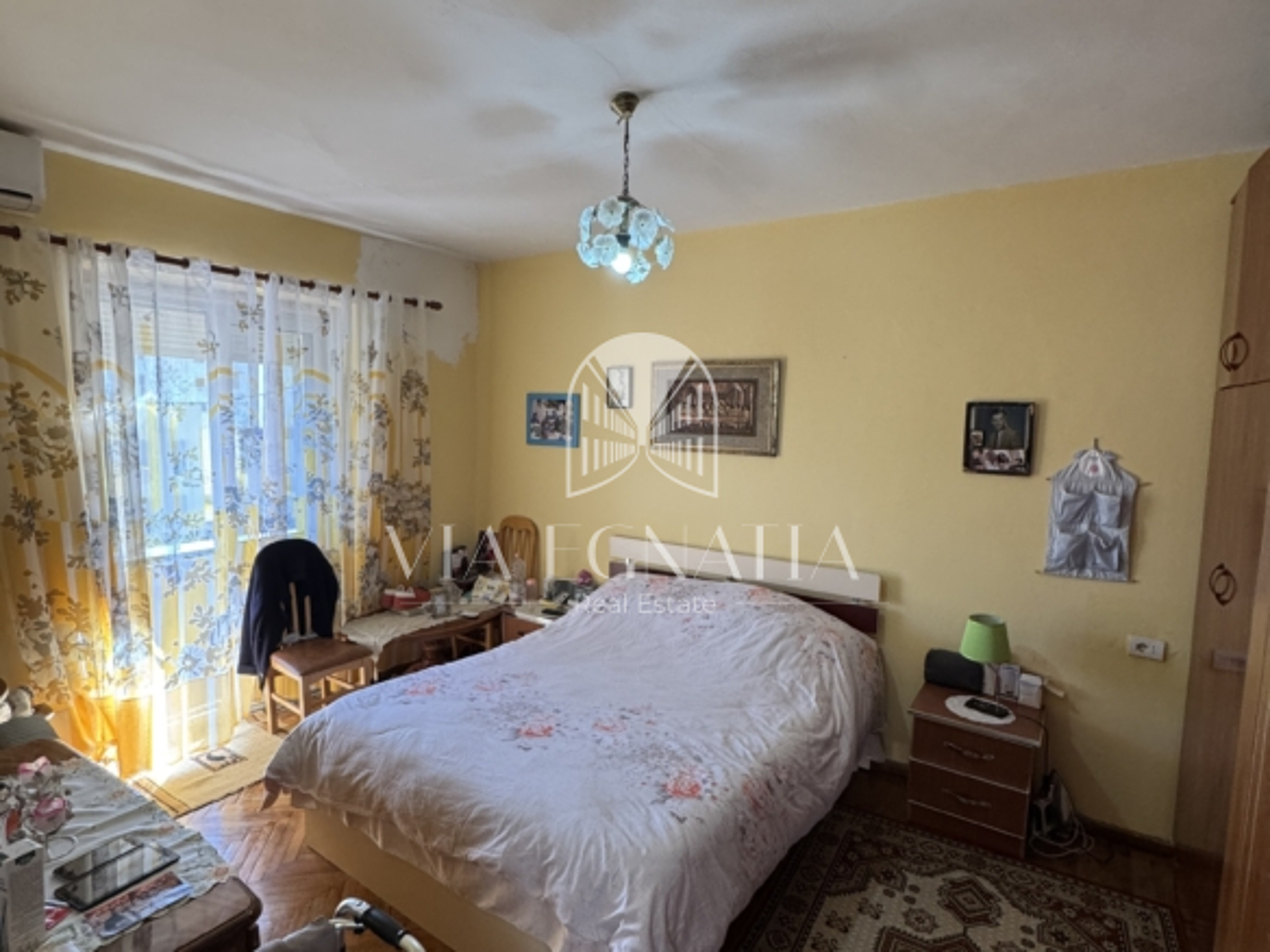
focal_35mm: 14
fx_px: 514
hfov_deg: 102.1
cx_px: 635
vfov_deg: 85.7
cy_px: 476
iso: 250
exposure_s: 1/99
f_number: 2.2
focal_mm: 2.22
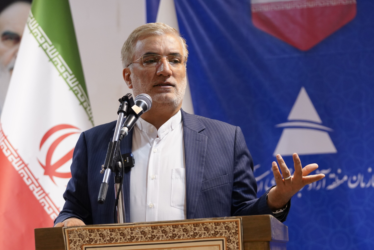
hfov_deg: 9.5
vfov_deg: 6.4
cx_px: 193
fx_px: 2246
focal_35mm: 216
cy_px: 124
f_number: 3.5
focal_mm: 136
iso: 2000
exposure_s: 1/125
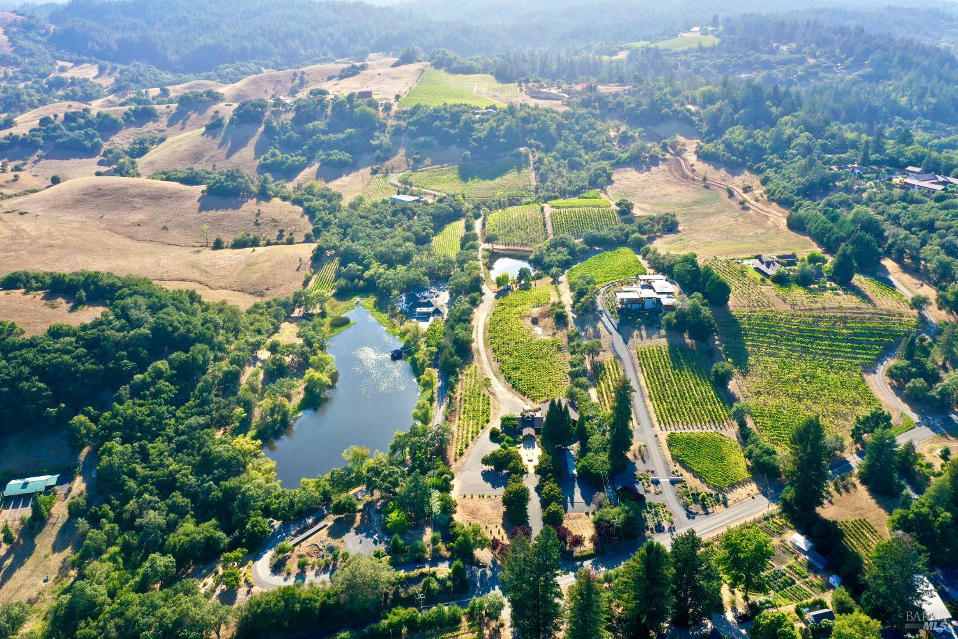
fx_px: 745
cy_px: 320
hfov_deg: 65.5
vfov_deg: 46.4
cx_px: 479
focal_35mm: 28
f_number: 6.3
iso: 100
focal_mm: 10.26
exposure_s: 1/200
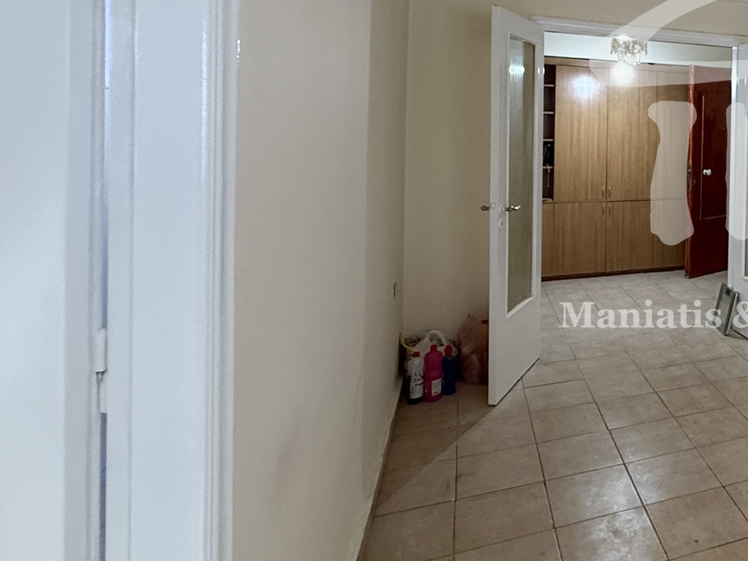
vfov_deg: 46.5
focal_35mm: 29
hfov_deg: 49.4
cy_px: 140
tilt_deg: +1.0
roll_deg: -1.5
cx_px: 760
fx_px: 627
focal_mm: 2.22
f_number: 2.2
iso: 400
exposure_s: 1/50
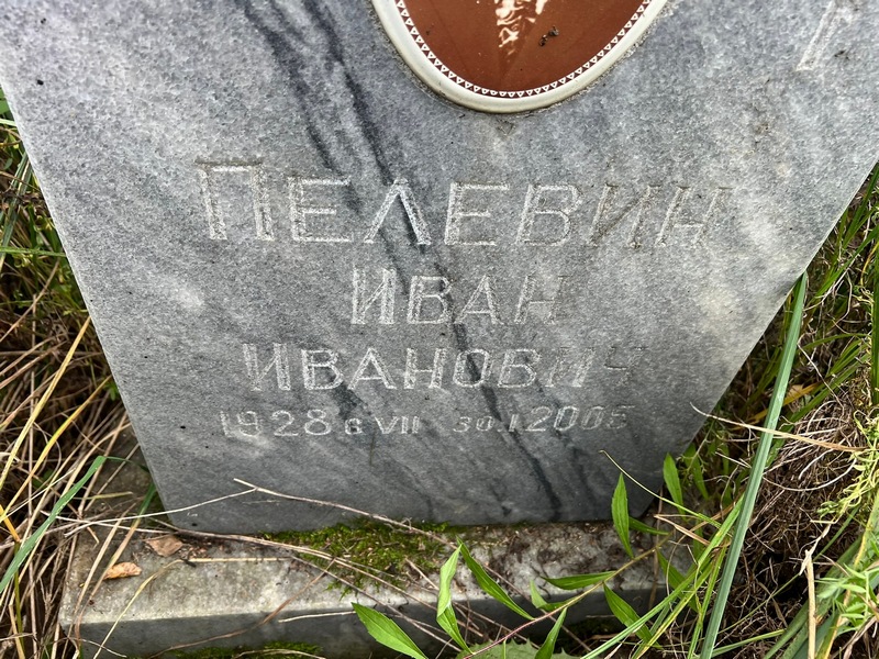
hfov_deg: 67.3
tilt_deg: -49.0
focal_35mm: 26
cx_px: 440
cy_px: 330
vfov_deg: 53.1
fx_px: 660
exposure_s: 1/410
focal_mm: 5.7
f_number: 1.5
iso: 50
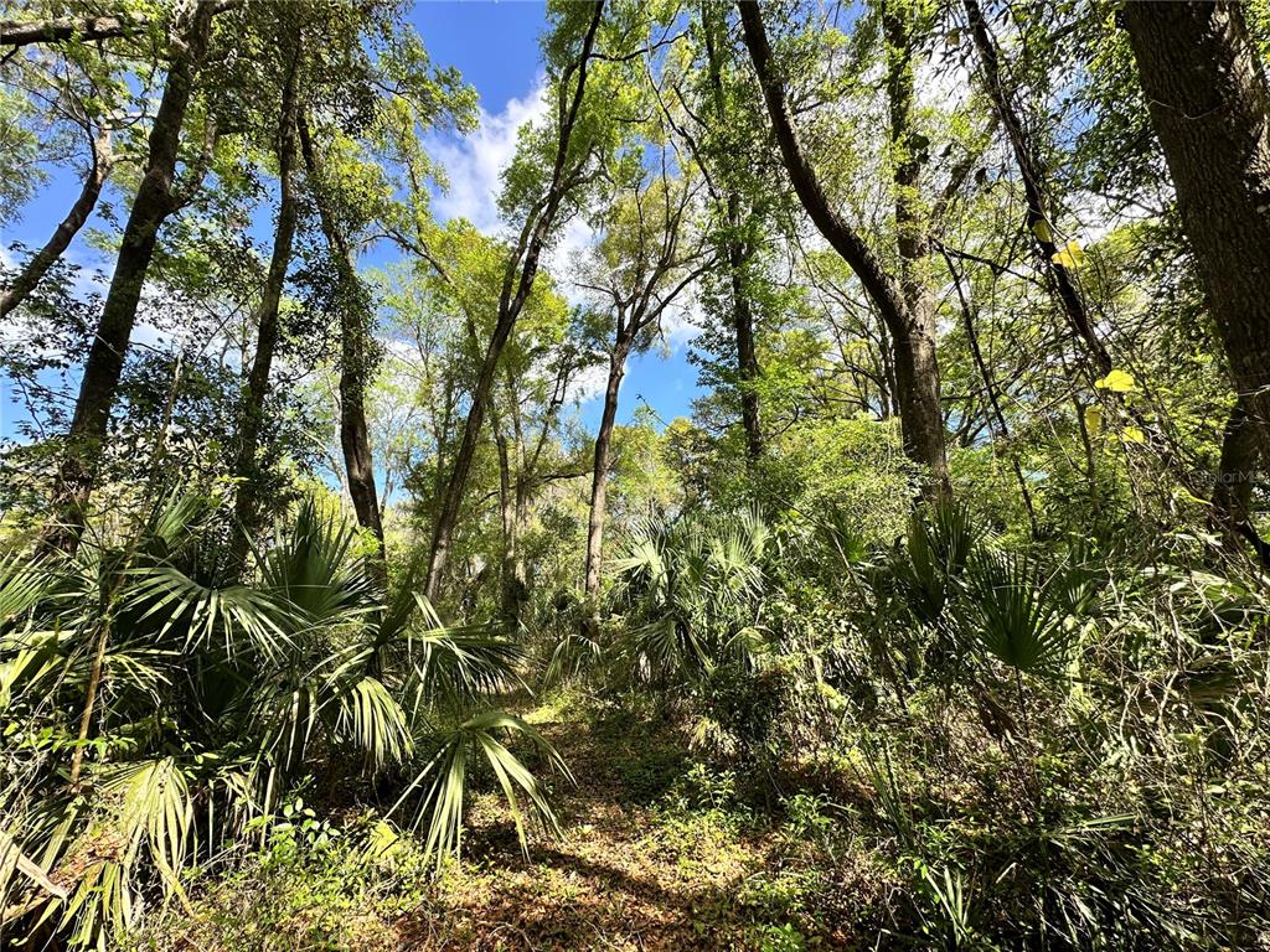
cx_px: 635
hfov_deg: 102.1
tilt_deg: +14.5
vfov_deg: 85.7
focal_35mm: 14
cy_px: 476
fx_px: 514
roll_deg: +2.5
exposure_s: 1/640
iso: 40
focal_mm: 2.22
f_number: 2.2
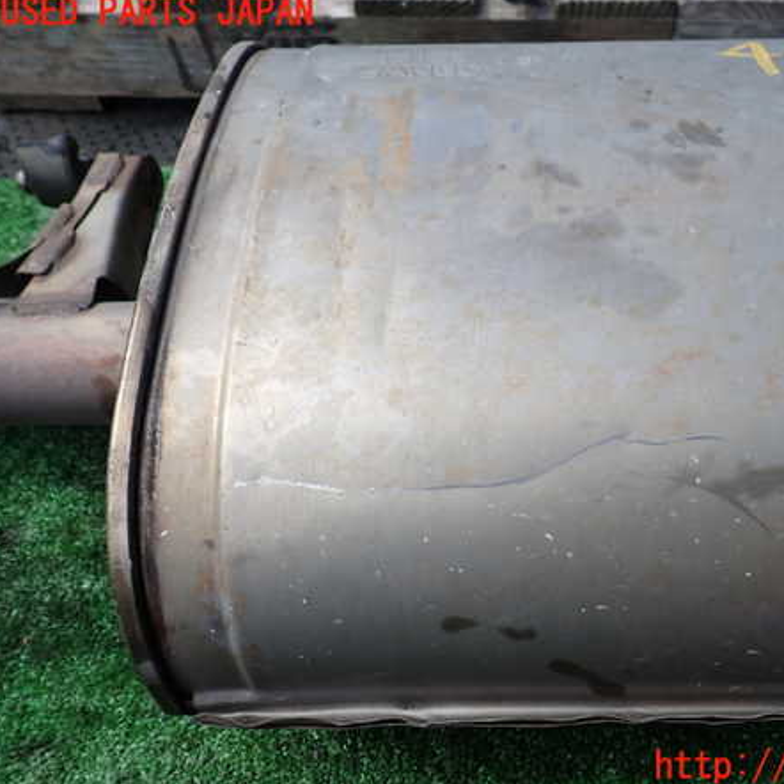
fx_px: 769
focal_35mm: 30
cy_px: 390
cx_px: 523
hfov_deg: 53.0
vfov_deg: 54.0
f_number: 2.8
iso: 100
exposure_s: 1/800
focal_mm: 4.5
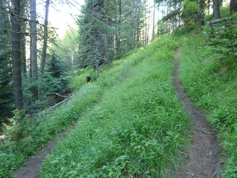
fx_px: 171
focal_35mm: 25
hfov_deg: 69.4
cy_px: 89
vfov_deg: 54.9
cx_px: 118
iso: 320
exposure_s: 1/30
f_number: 3.3
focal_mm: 4.1
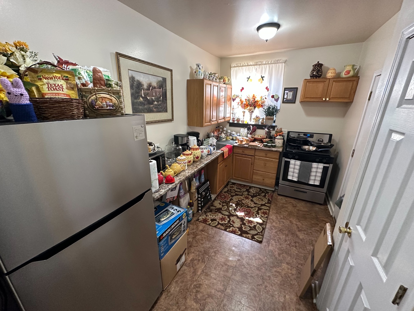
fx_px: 167
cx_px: 207
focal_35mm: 14
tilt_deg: -16.5
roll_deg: -1.4
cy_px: 156
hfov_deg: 102.1
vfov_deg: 85.7
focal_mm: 2.22
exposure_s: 1/60
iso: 320
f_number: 2.2
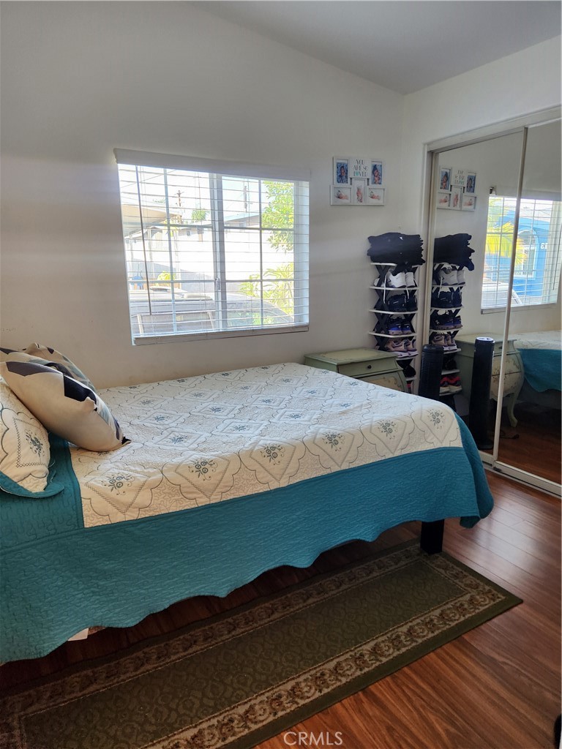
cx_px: 281
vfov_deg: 73.9
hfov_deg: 58.9
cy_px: 374
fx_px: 498
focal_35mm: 23
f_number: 1.8
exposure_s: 1/180
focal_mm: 5.4
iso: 160
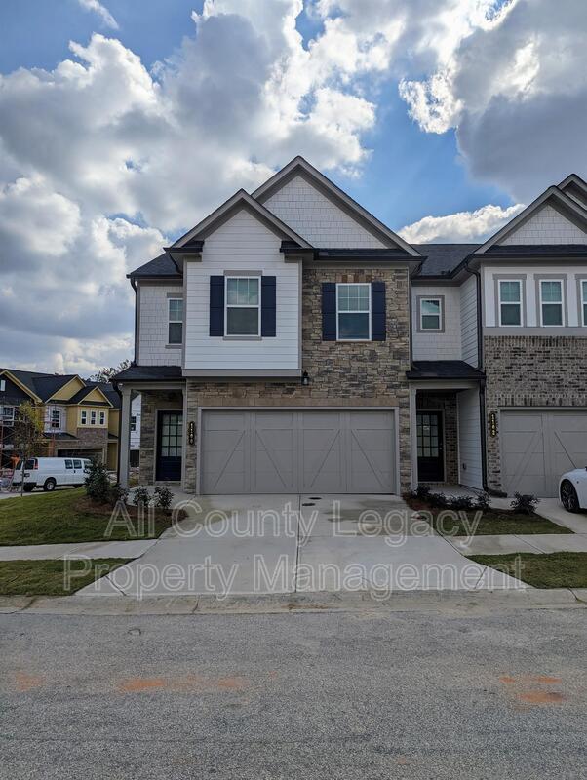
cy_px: 390
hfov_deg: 56.9
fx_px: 541
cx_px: 294
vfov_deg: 71.5
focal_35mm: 24
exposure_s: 1/5952
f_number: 1.85
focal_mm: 6.81
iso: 42
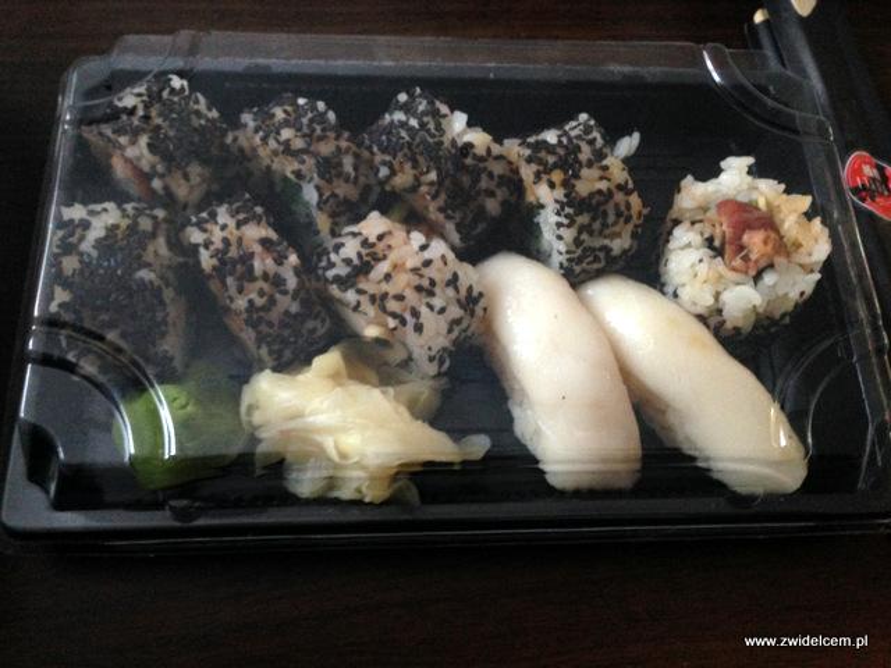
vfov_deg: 42.9
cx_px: 446
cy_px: 334
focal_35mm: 33
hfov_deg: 55.4
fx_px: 849
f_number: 2.4
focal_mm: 4.12
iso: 250
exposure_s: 1/20
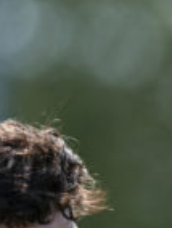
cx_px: 14
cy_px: 393
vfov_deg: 1.0
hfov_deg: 0.7
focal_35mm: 2030
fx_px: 13409
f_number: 5
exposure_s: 1/1000
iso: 200
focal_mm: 400
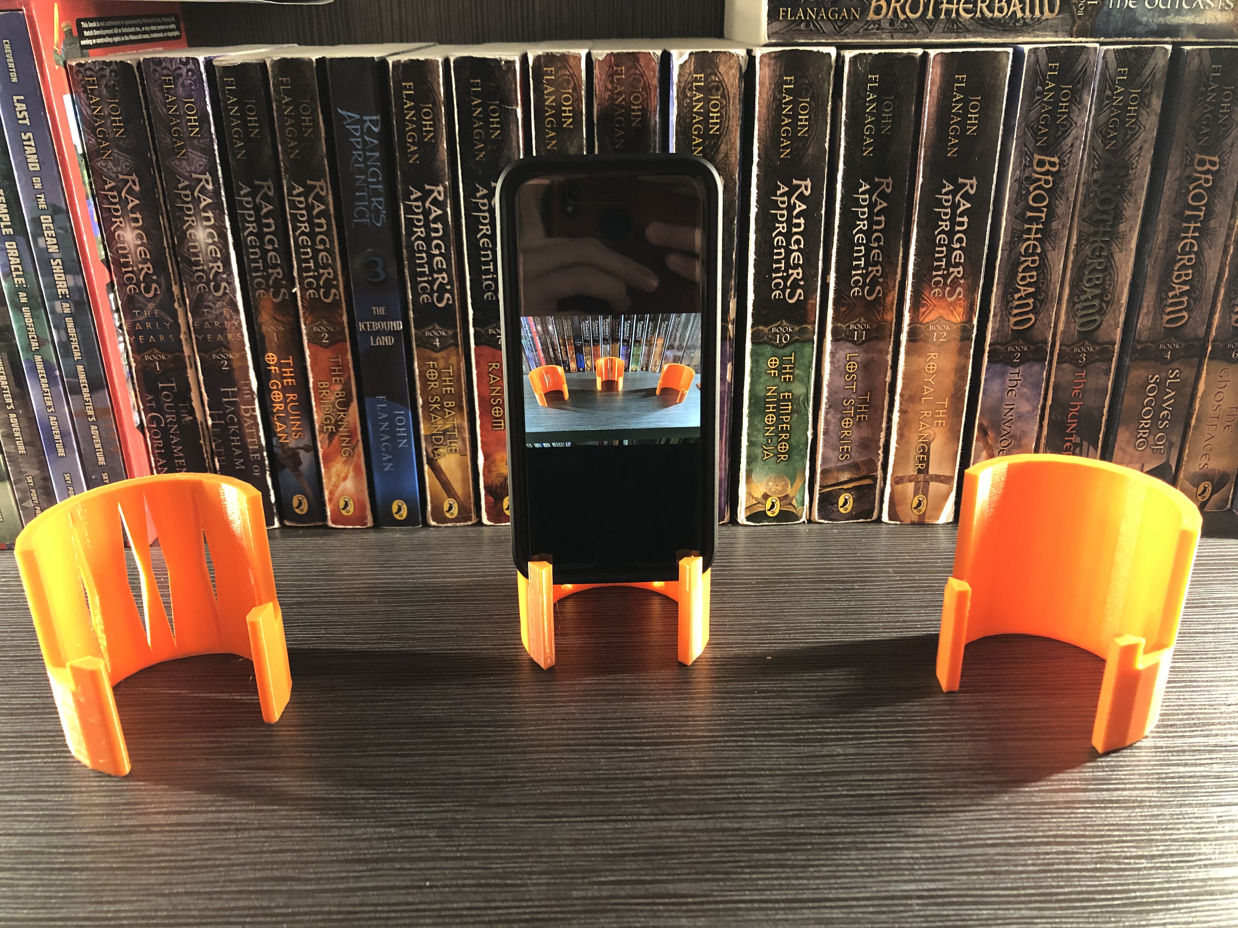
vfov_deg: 49.7
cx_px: 619
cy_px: 464
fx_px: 1001
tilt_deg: -22.9
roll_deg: -0.9
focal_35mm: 28
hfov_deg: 63.4
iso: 100
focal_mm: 3.99
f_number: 1.8
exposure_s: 1/7
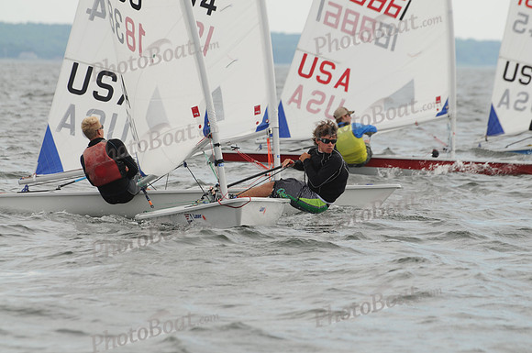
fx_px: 5977
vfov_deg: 3.4
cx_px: 266
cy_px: 176
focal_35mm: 405
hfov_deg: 5.1
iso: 200
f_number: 6.3
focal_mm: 270
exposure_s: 1/500
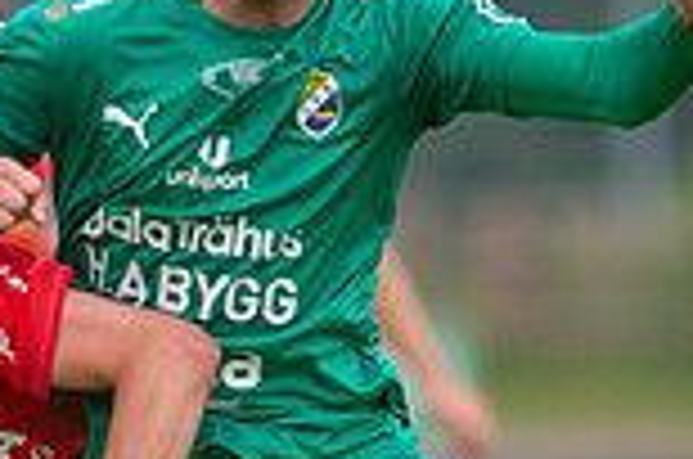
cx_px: 162
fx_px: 30429
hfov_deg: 1.3
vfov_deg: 0.9
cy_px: 482
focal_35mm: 1584
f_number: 4
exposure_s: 1/1250
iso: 800
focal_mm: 420
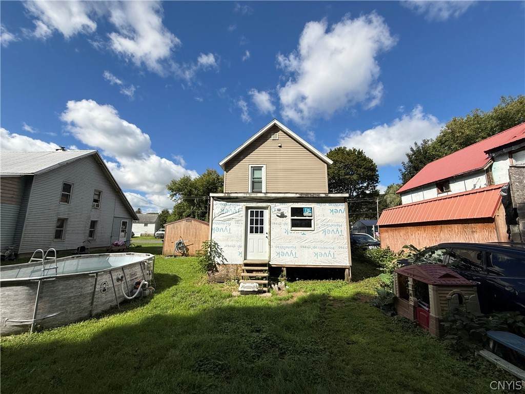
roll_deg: -0.9
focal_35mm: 14
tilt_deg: +9.7
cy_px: 197
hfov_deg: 102.1
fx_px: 212
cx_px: 262
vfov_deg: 85.7
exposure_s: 1/3289
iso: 50
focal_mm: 2.22
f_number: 2.2
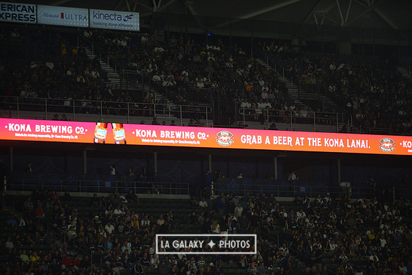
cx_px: 206
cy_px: 138
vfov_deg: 9.2
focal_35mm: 150
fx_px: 1717
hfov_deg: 13.7
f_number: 2.8
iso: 1600
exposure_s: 1/2000
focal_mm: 150
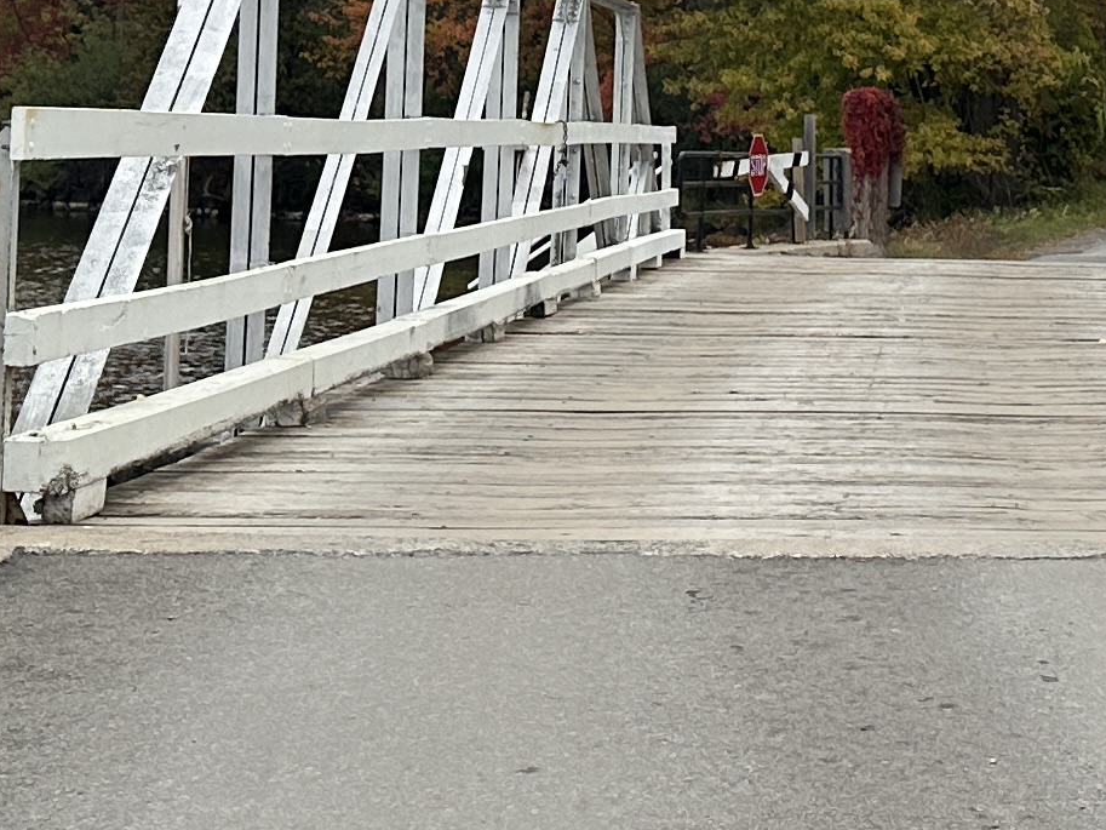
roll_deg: -1.3
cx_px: 1349
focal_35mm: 106
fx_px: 3387
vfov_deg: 13.9
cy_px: 122
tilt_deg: +1.2
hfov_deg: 17.6
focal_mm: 6.86
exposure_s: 1/910
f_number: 1.78
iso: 80
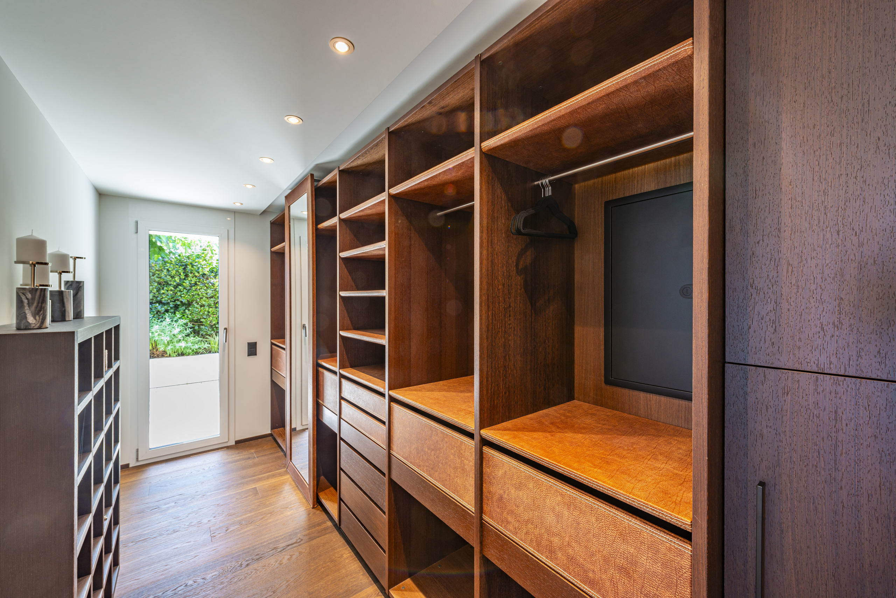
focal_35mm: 14
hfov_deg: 104.2
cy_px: 299
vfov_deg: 81.3
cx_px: 448
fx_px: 349
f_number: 9
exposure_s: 1/2.5
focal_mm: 14
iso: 100
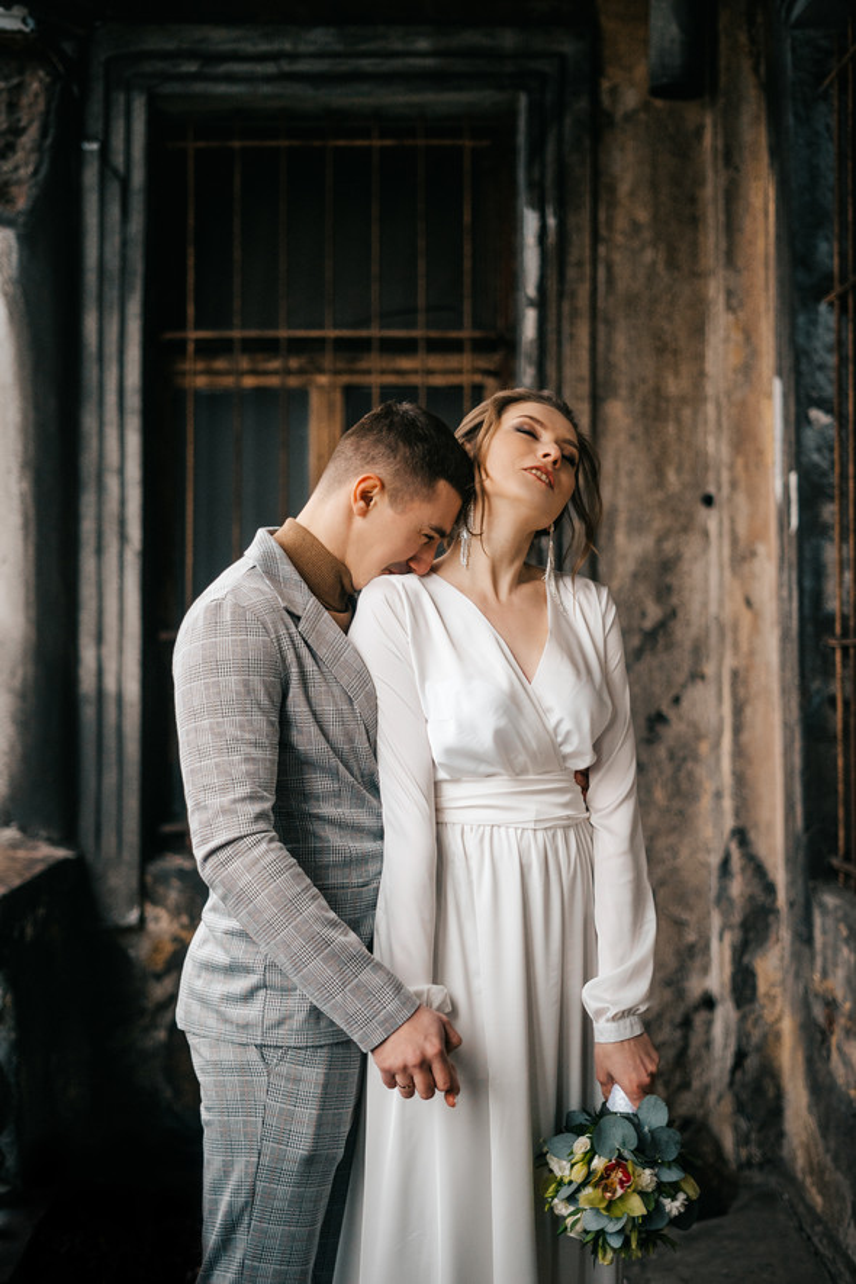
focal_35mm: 50
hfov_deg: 27.0
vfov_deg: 39.6
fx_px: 1783
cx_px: 428
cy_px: 642
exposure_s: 1/200
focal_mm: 50
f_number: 1.8
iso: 640
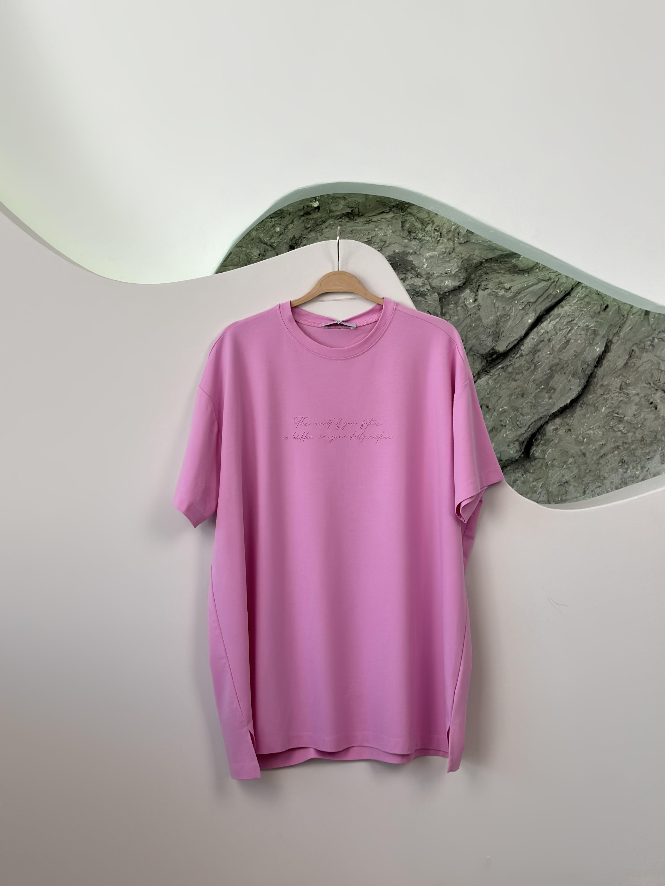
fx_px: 1229
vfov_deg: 39.7
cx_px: 332
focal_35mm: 48
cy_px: 443
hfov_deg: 30.3
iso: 80
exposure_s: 1/467
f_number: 1.78
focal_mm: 6.86
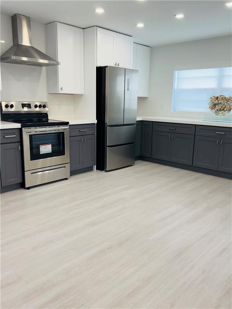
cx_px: 116
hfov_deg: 53.1
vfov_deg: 67.3
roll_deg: -0.2
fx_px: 232
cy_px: 154
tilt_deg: -11.2
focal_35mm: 26
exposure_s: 1/125
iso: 50
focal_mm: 5.7
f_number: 1.5
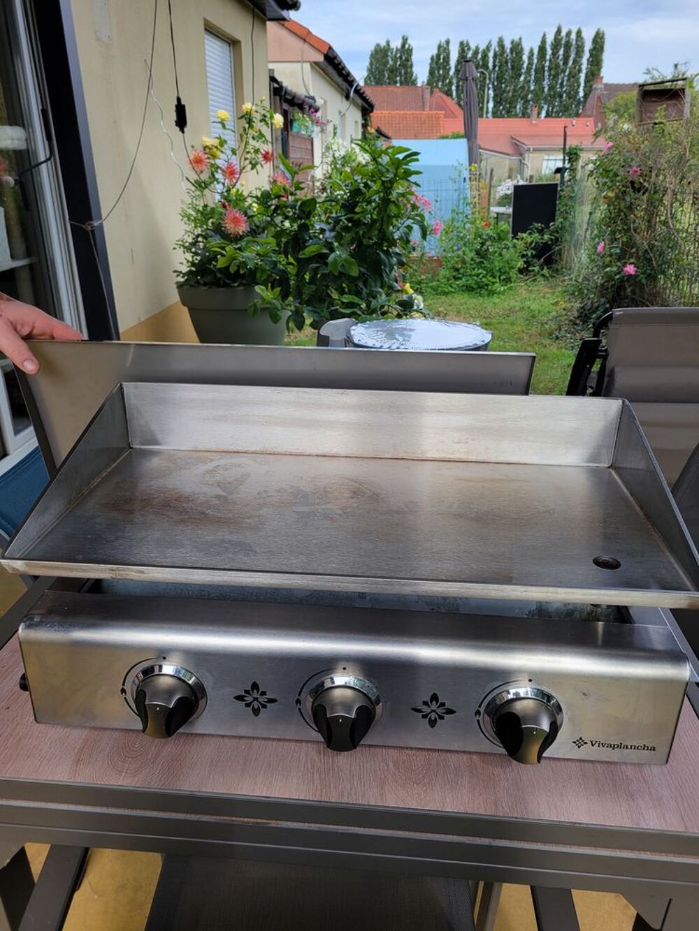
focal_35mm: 26
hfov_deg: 53.1
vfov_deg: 67.3
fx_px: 700
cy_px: 466
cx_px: 350
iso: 40
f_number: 1.8
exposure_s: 1/677
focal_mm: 5.4
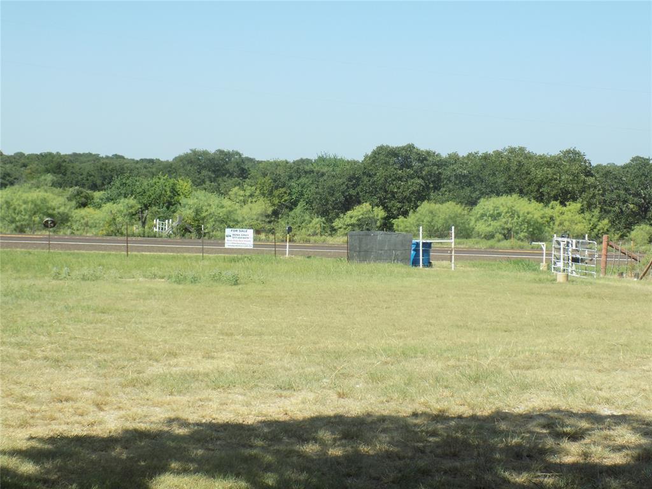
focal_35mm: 65
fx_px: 1224
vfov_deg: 22.6
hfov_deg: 29.8
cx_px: 326
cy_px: 244
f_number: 4.1
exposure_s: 1/400
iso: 80
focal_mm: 11.5
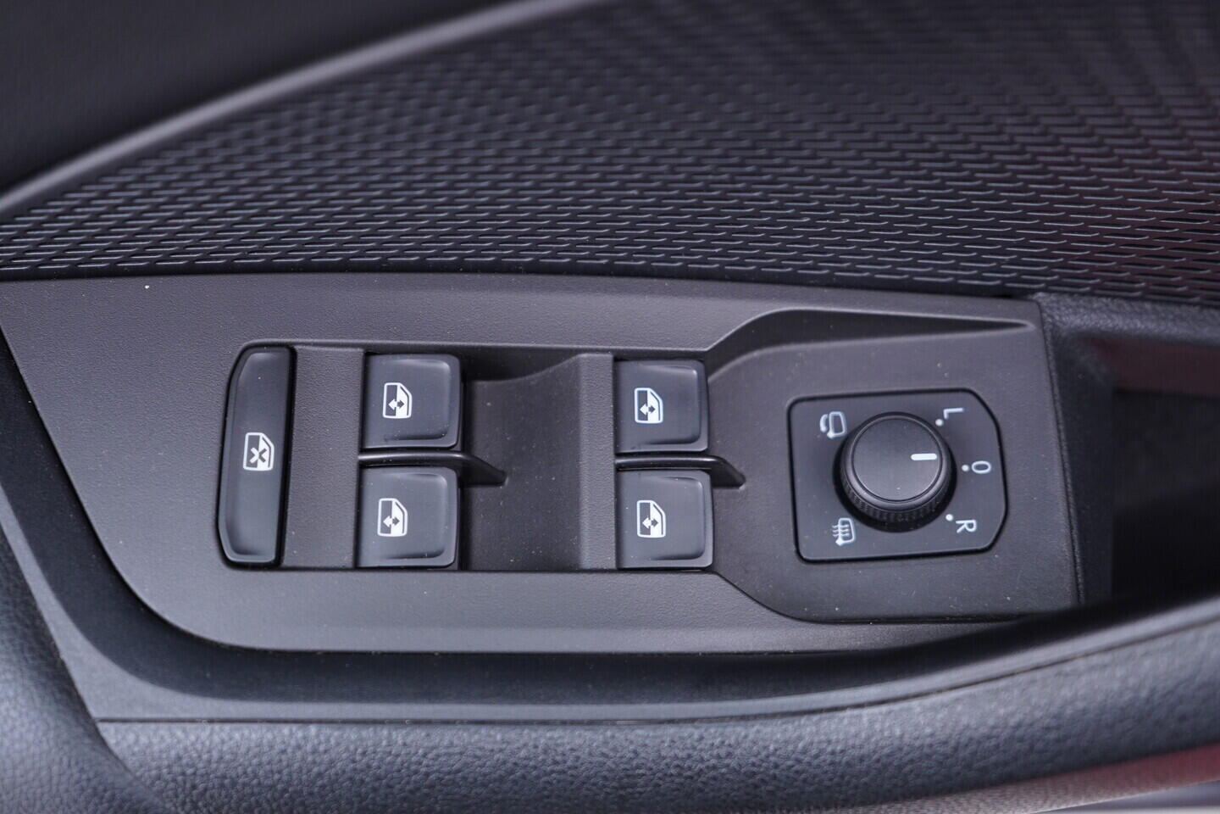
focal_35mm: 36
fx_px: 1220
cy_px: 407
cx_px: 610
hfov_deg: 53.1
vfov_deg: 36.9
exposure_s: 1/40
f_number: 2.8
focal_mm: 24
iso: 400
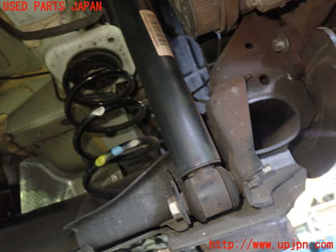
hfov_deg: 60.0
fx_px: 291
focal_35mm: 30
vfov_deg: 46.8
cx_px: 168
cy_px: 126
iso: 800
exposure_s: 1/30
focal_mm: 5.4
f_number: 2.3
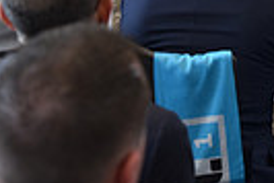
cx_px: 313
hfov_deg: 11.0
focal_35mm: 183
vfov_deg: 7.2
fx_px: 1394
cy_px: -196
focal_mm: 42
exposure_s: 1/60
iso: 400
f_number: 3.5
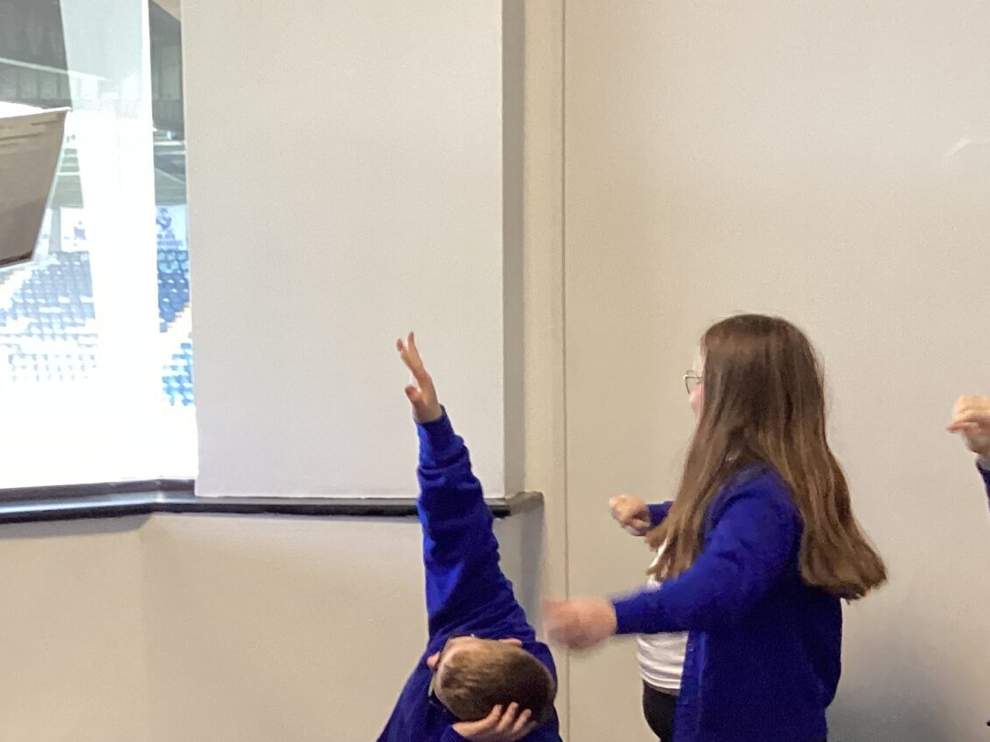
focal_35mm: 70
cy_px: 606
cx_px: 413
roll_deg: +0.7
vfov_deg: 20.7
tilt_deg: -9.0
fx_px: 2002
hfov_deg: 27.7
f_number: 2.4
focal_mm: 3.3
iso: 160
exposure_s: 1/50
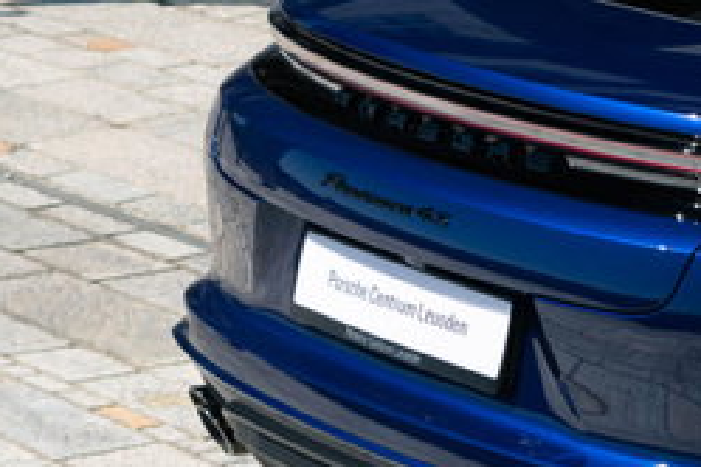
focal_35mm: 225
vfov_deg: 6.1
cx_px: 864
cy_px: 121
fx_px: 4381
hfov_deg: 9.0
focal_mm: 50
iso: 100
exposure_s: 1/125
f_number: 4.5
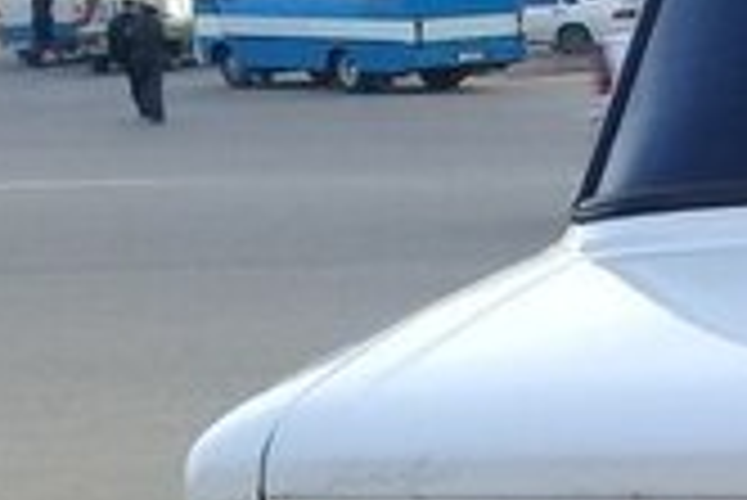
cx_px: 1242
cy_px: 453
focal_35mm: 128
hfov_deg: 14.5
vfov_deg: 10.7
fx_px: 2658
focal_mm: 3.3
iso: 50
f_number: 2.2
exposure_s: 1/131
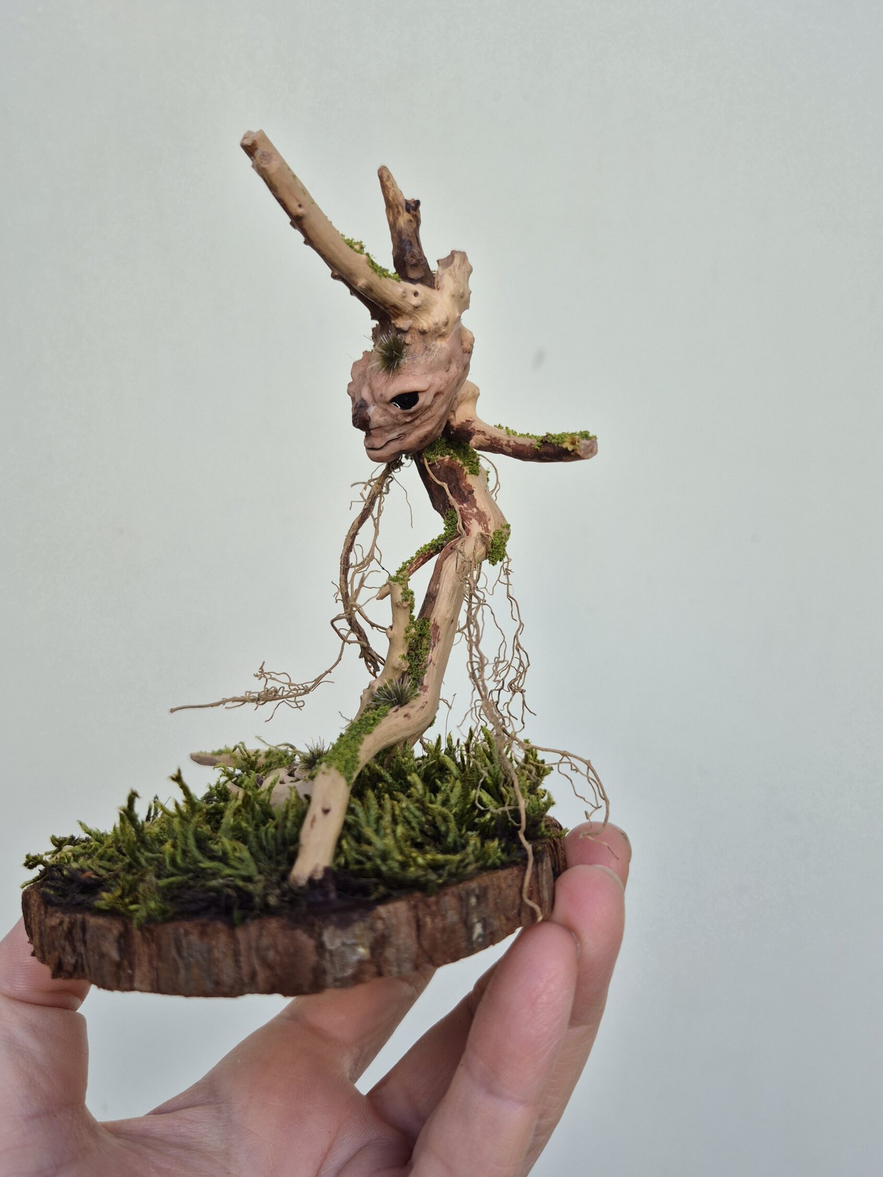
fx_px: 885
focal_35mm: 26
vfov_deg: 67.3
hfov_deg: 53.0
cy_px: 555
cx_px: 459
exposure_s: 1/233
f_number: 1.8
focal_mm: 5.4
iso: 25
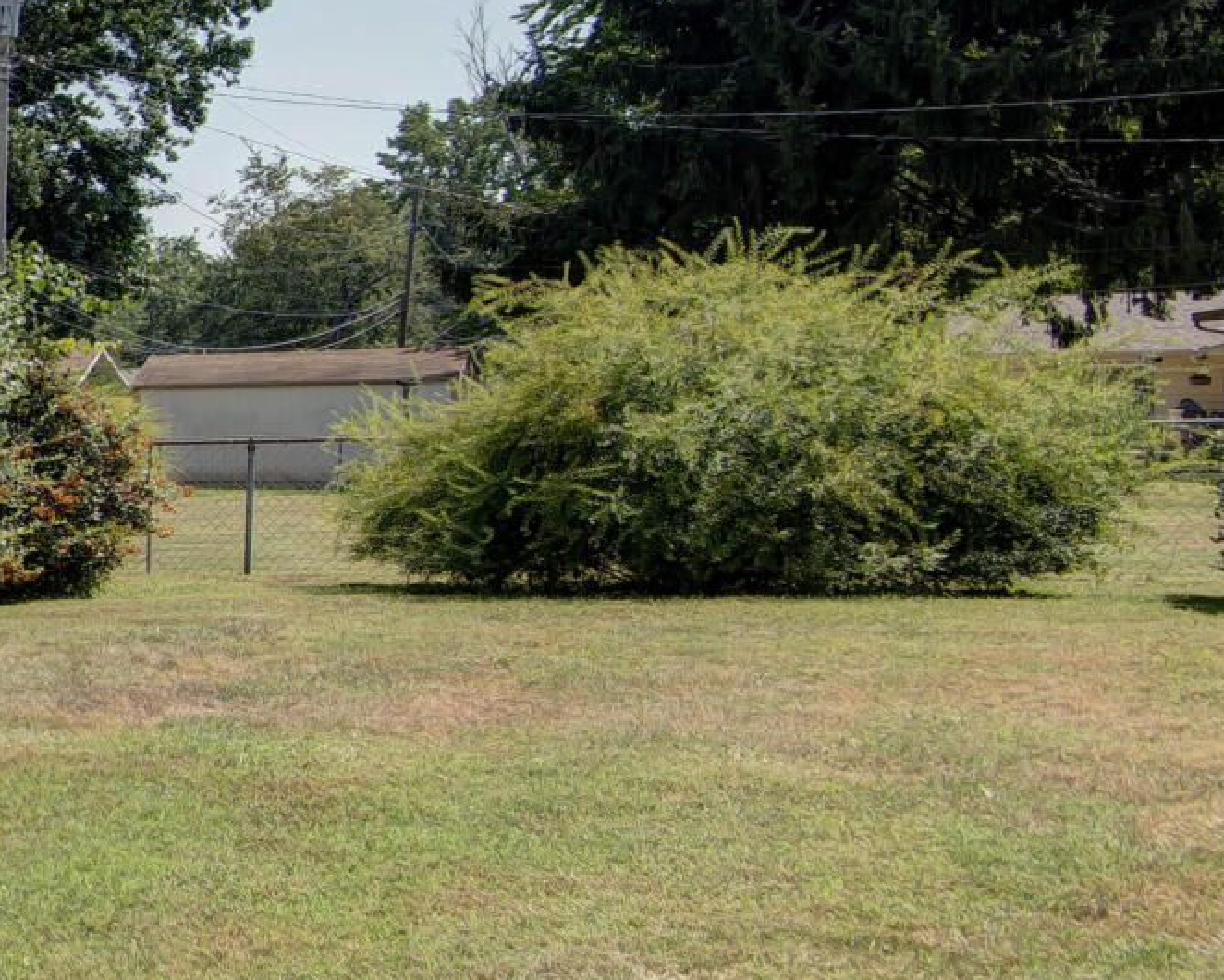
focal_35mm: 68
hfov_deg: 18.2
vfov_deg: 22.5
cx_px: -1254
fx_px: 2464
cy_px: 525
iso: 100
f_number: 6.7
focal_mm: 16
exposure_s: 1/250
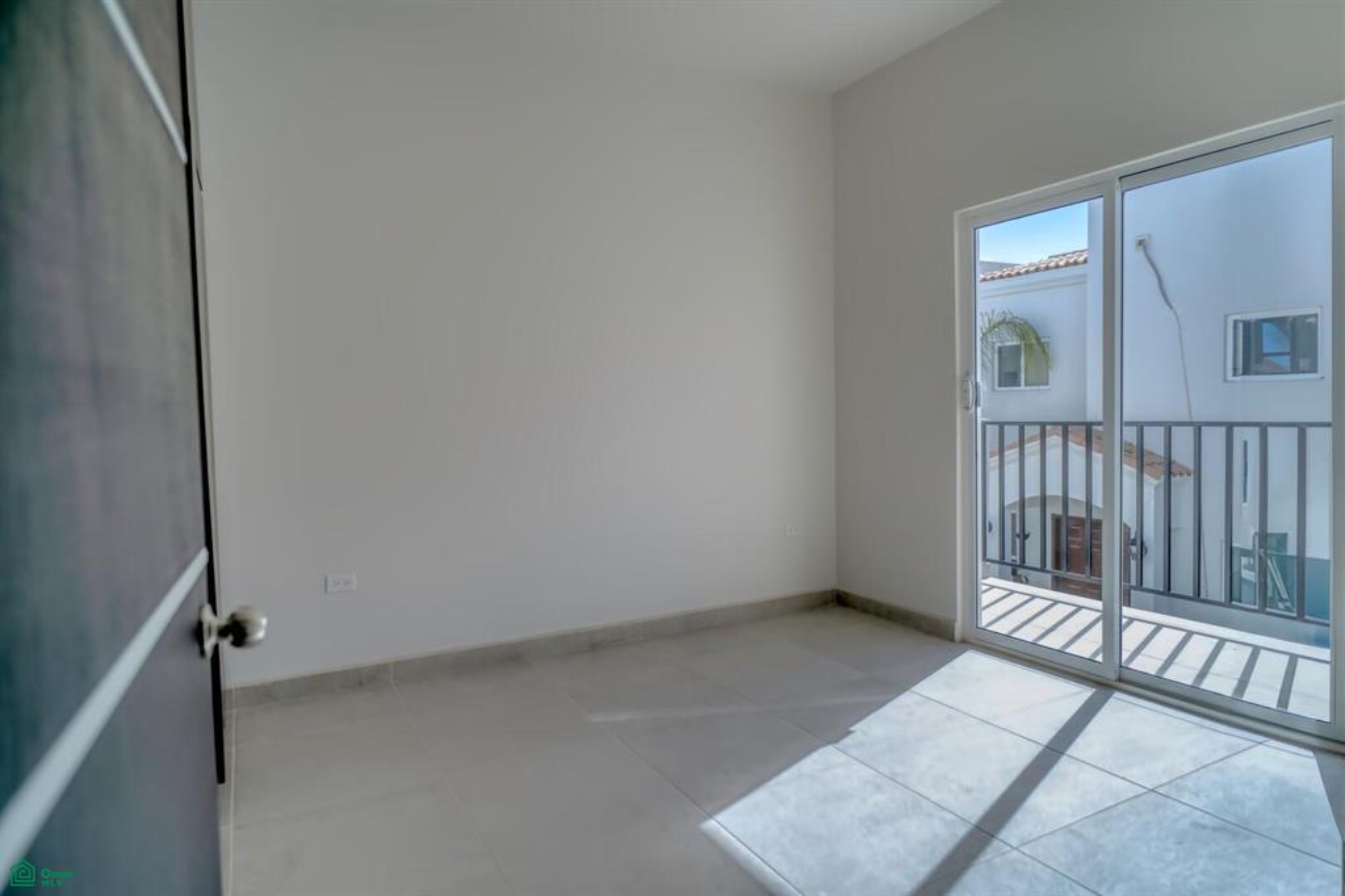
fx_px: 747
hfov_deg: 84.0
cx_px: 672
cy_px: 448
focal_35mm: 20
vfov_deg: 61.9
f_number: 2.8
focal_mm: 20
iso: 64
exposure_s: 1/750
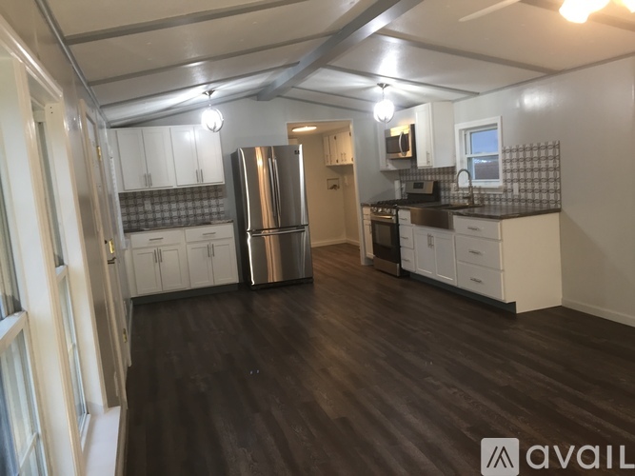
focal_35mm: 29
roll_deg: +5.0
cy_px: 238
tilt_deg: -5.6
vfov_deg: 48.2
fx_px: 532
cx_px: 318
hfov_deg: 61.7
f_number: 2.2
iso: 64
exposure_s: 1/30
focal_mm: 4.15
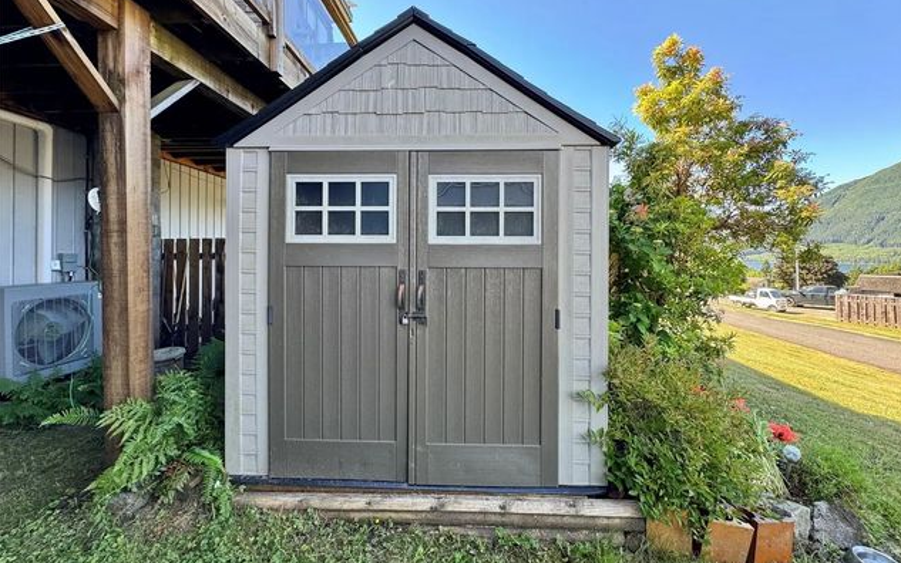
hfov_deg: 101.4
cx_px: 454
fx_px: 368
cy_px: 254
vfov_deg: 74.6
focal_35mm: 15
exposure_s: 1/99
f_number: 2.2
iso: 64
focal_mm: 2.22
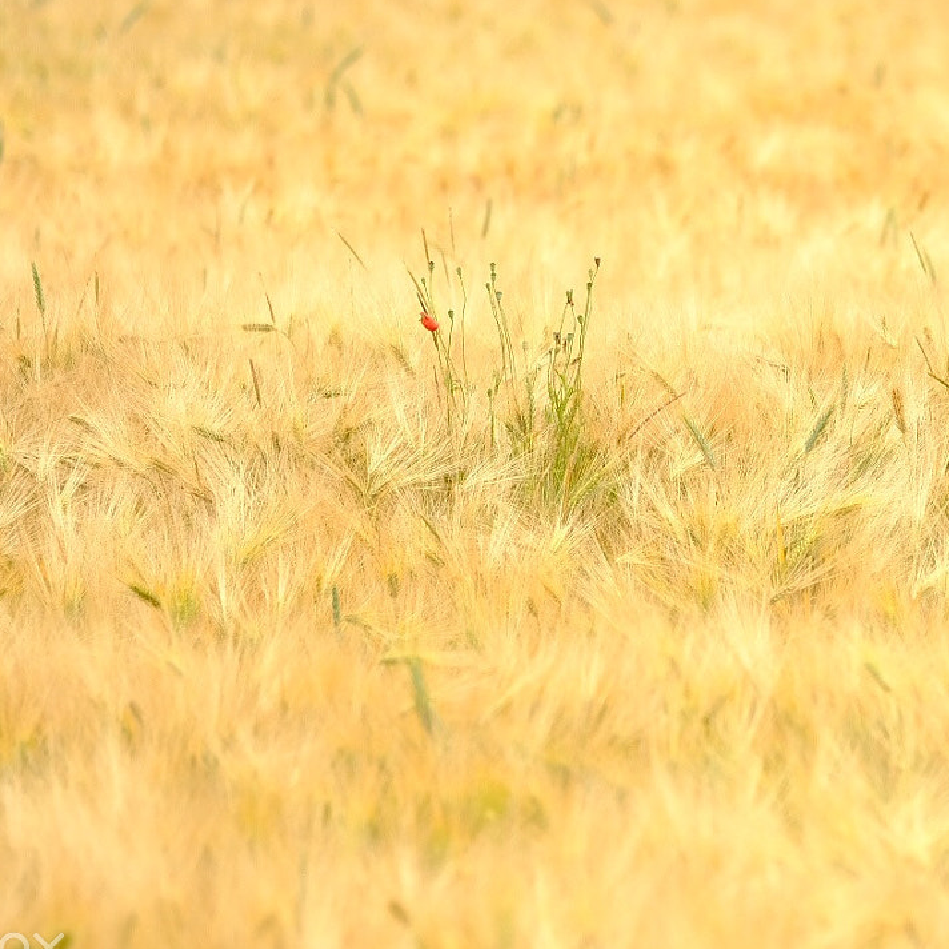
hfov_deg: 4.4
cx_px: 800
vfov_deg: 4.4
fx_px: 12438
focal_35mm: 401
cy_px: 427
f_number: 2.8
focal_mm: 140
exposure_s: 1/1250
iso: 400
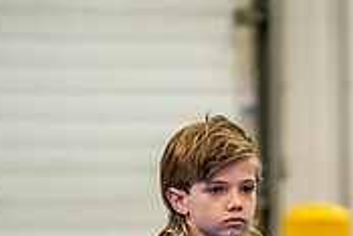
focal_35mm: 661
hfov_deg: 3.1
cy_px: 358
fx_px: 6487
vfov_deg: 2.1
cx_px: 393
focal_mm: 200
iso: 5000
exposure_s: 1/500
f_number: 2.8
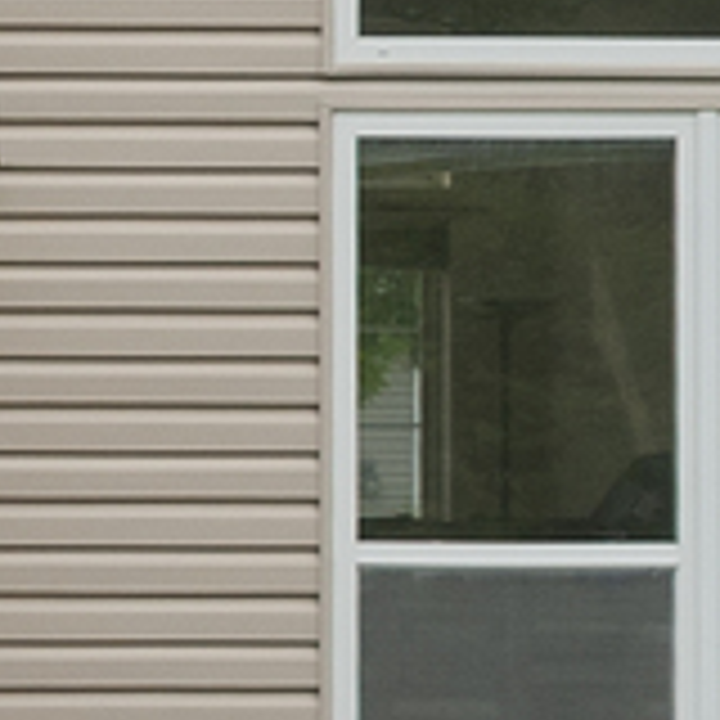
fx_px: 6495
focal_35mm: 276
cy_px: -374
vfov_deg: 6.3
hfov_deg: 5.9
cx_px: -1397
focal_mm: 32
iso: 400
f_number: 8
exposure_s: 1/500
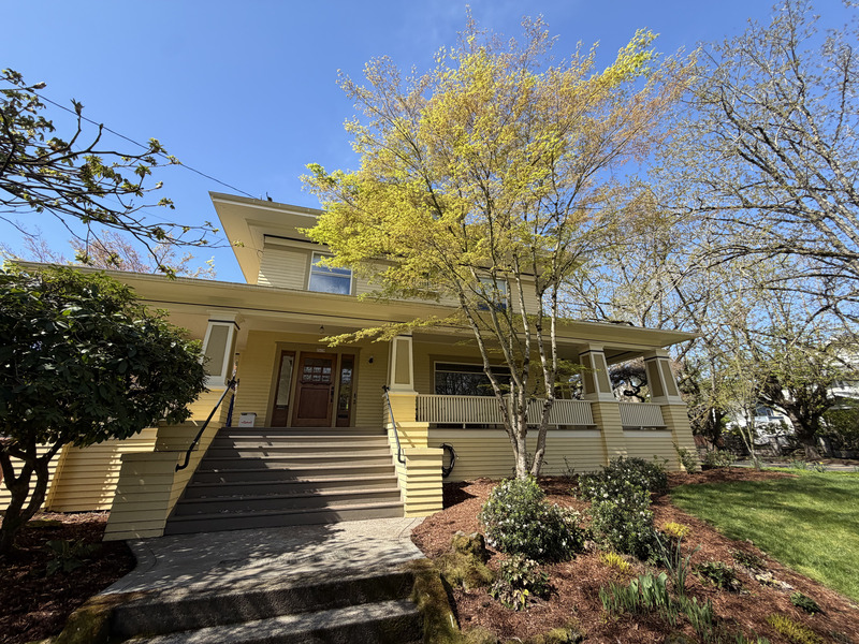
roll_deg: +0.9
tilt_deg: +19.7
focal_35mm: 14
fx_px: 347
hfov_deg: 102.1
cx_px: 430
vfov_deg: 85.7
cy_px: 322
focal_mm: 2.22
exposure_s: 1/527
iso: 40
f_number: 2.2
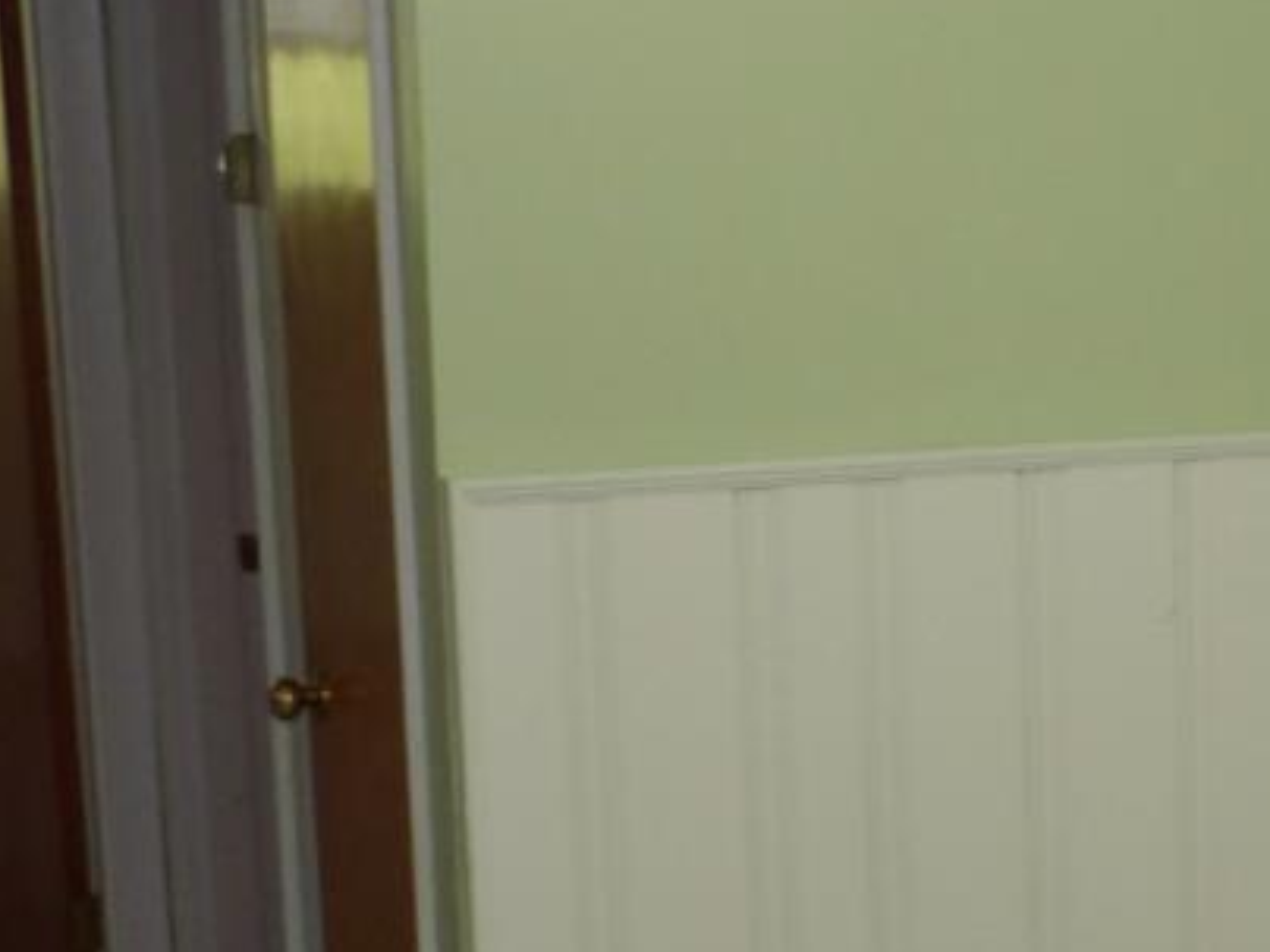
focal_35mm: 89
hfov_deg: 20.4
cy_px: 674
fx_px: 3265
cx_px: 1594
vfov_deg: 16.5
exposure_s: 1/33
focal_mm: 4.3
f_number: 3.2
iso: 200
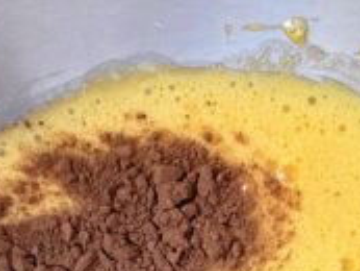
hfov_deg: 20.2
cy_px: 467
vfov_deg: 13.8
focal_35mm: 97
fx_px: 1009
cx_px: 229
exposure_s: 1/50
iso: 125
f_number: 1.8
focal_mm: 3.99
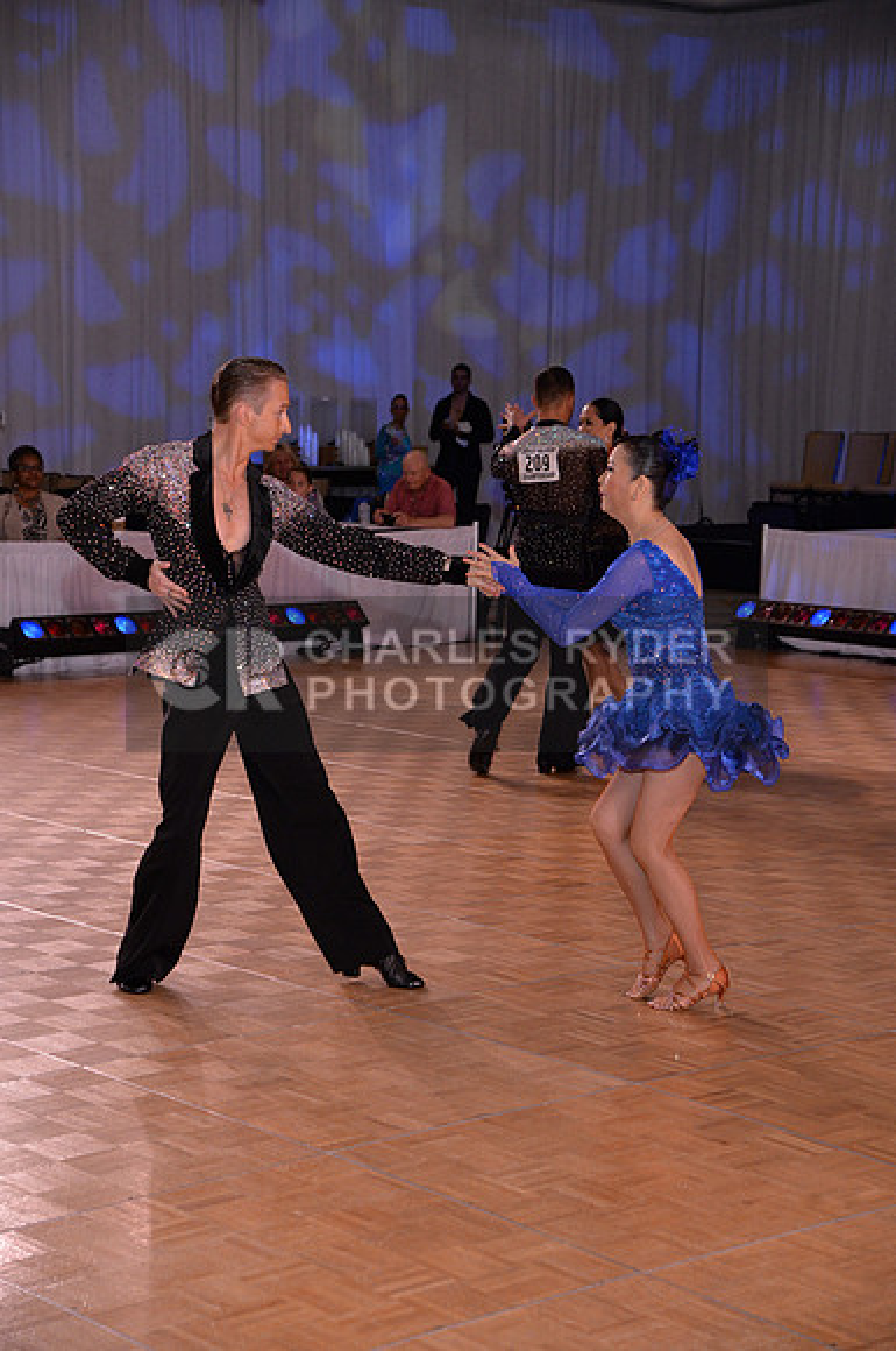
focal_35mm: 75
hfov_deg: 18.1
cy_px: 676
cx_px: 448
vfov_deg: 27.0
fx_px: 2808
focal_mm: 75
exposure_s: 1/250
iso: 1600
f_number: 5
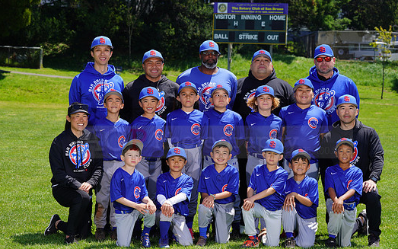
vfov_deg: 11.6
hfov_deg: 18.4
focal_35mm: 113
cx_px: 205
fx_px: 1226
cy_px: 136
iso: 100
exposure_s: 1/250
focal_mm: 100
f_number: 8
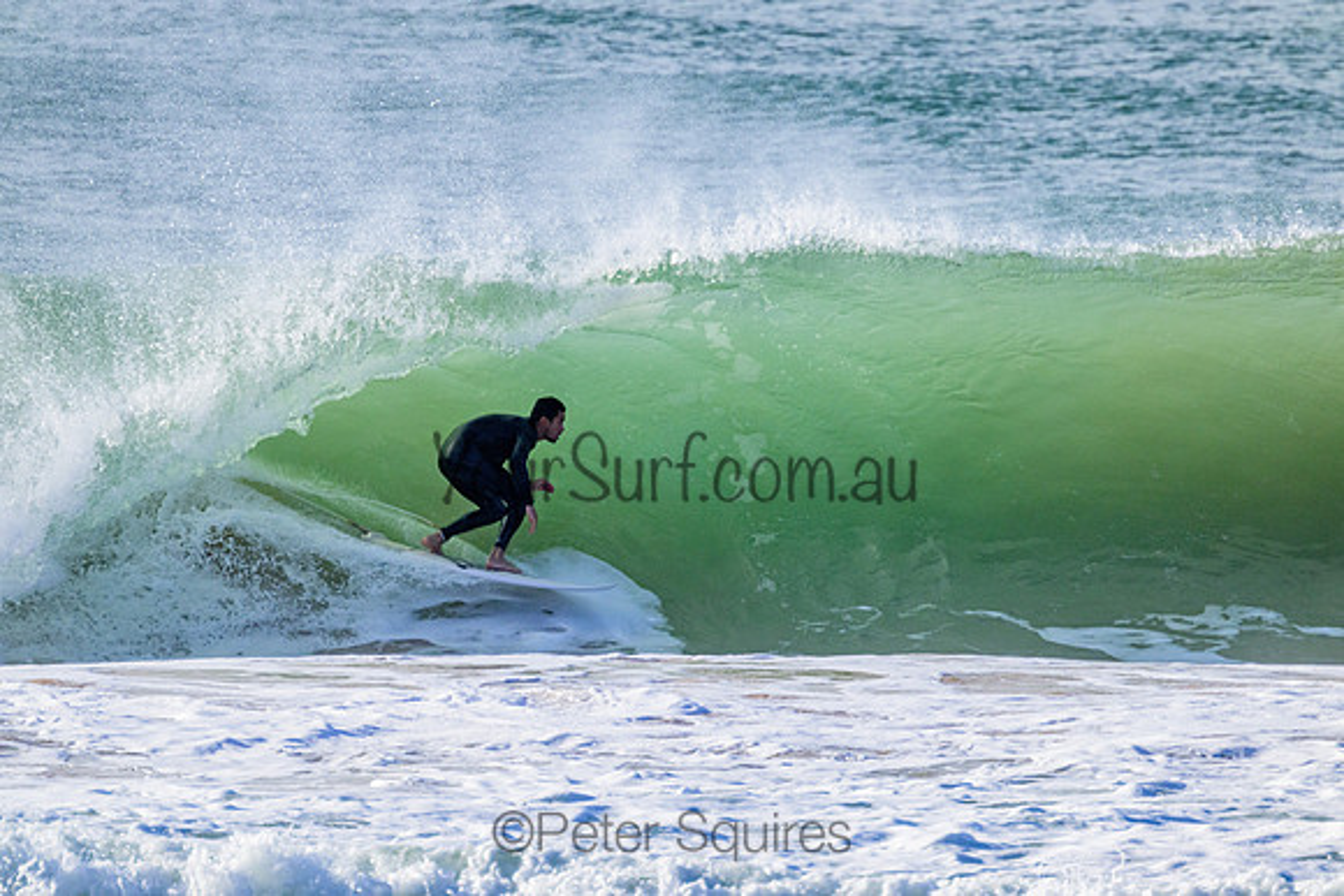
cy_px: 448
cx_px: 672
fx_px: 29872
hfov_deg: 2.6
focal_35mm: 800
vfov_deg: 1.7
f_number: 11
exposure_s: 1/2000
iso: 1600
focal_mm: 800
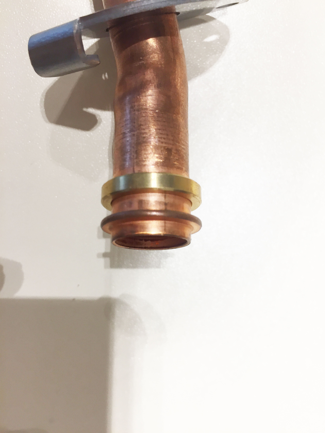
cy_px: 216
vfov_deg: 61.7
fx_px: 363
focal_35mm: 29
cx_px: 162
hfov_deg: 48.2
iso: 40
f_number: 2.2
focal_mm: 4.15
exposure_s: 1/33
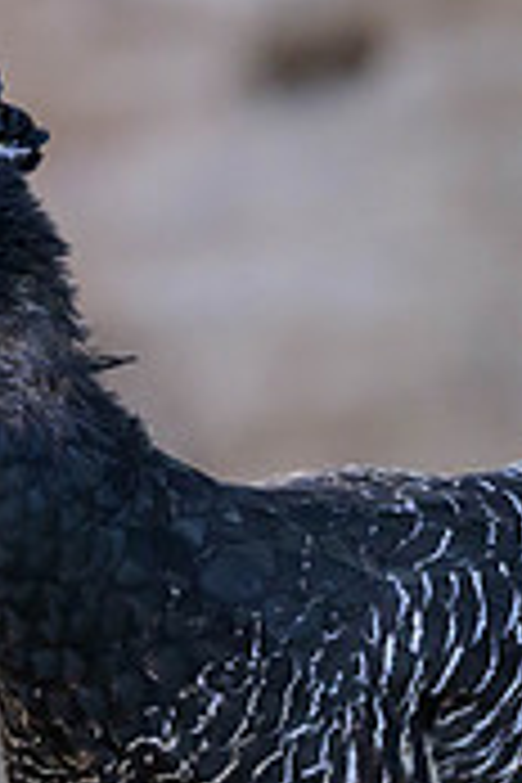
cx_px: -277
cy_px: 961
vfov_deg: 1.2
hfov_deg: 0.8
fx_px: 35906
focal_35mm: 1651
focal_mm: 400
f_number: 5.6
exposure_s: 1/640
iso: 2200
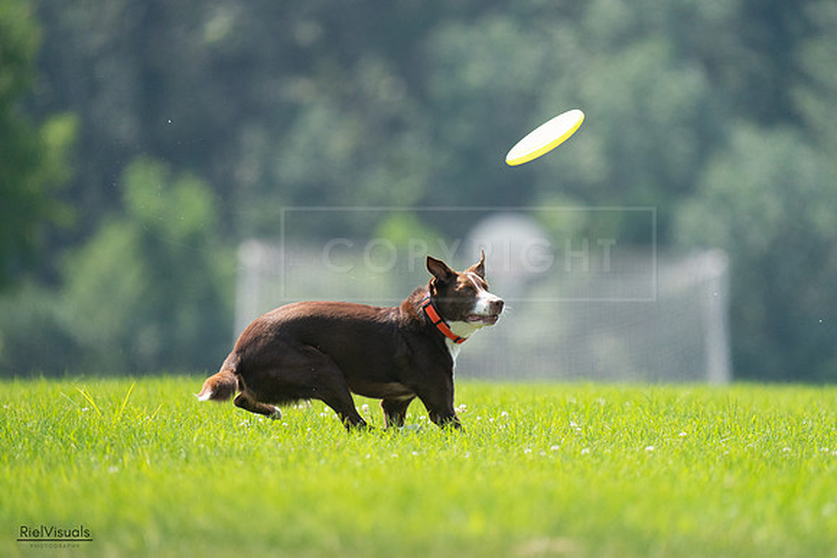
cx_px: 418
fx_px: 14214
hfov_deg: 3.4
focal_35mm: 611
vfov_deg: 2.3
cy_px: 279
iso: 2500
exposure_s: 1/4000
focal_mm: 600
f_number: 6.3
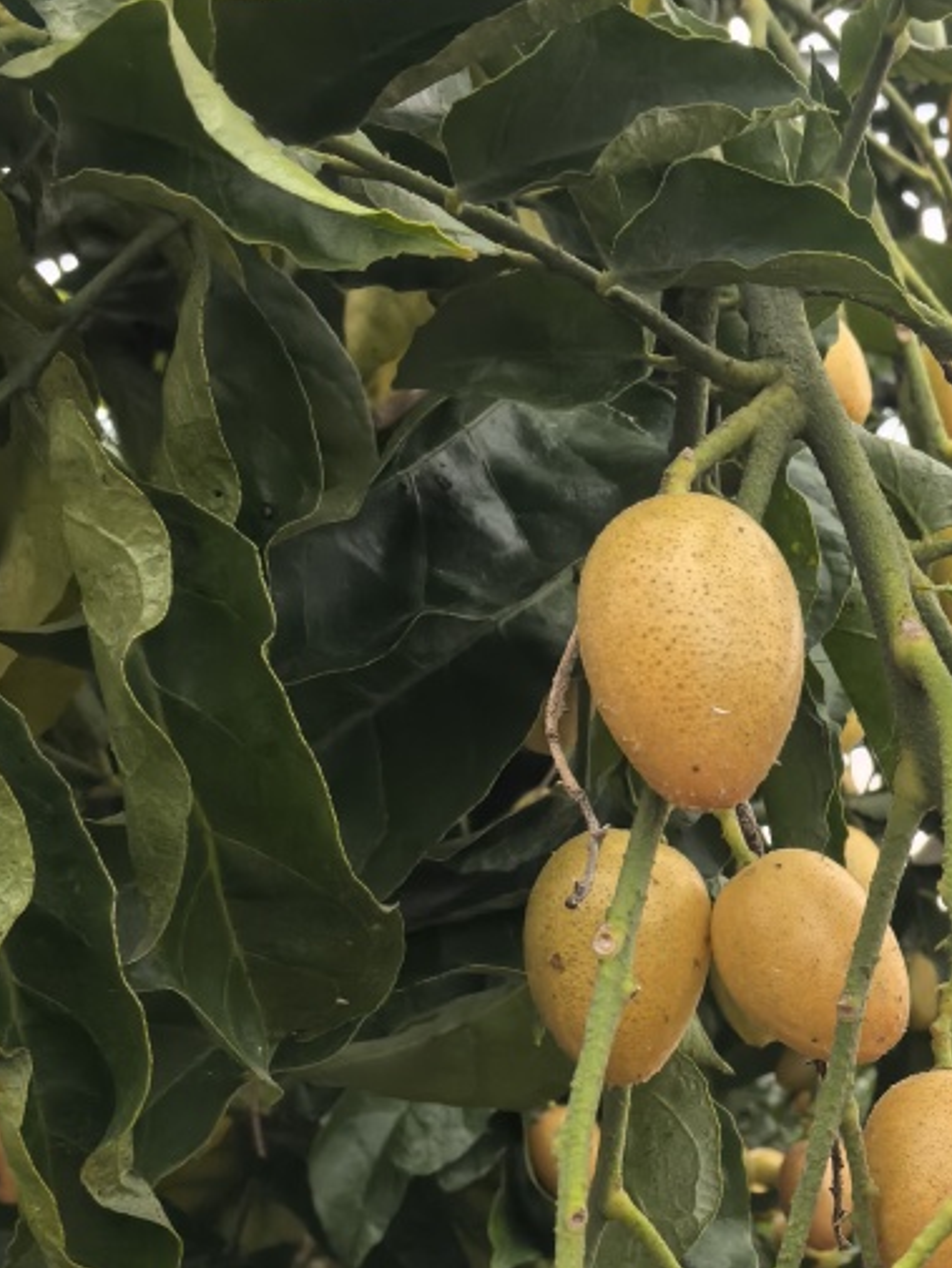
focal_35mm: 57
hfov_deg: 24.3
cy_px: 1161
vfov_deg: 32.0
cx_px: 992
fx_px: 2089
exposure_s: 1/674
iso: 160
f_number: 4
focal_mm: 5.75
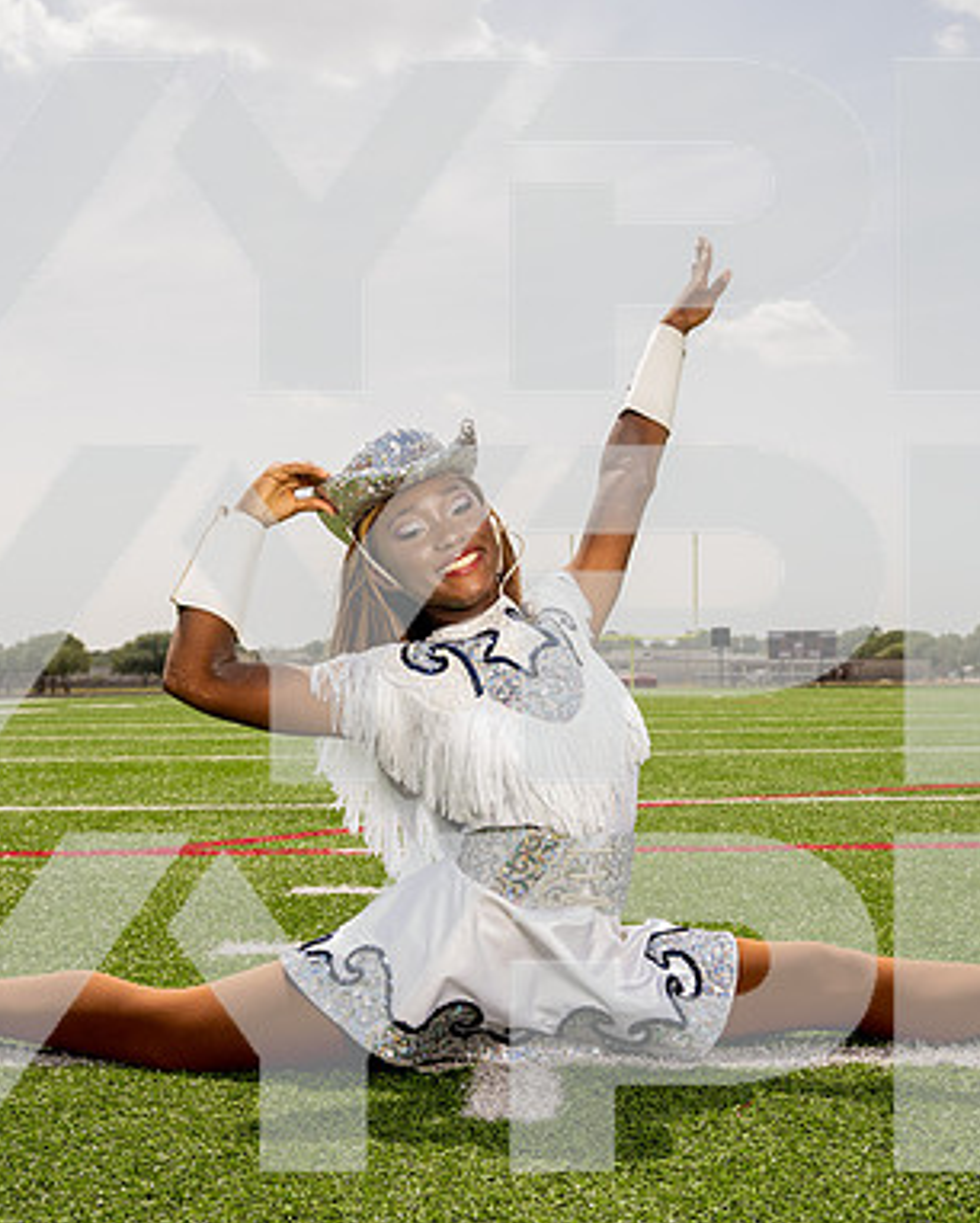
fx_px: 1703
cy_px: 616
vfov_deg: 39.5
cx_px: 458
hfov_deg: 32.1
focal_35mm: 47
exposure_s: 1/250
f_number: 7.1
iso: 50
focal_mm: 33
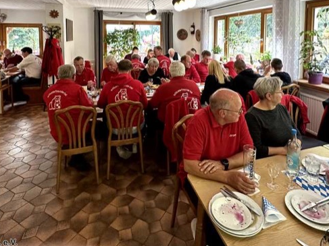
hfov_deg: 73.9
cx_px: 174
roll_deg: -1.0
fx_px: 219
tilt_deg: -4.4
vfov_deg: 54.8
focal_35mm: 23
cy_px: 49
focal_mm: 2.22
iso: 200
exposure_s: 1/100
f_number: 2.2
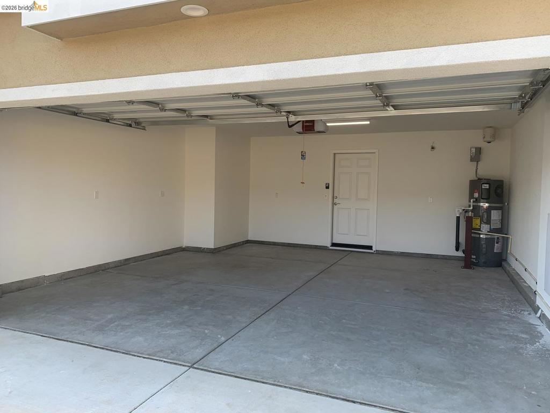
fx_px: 413
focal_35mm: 26
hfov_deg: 67.3
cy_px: 206
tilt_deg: -2.0
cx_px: 275
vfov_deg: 53.1
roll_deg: -0.7
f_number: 1.8
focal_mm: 4.25
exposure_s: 1/159
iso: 25
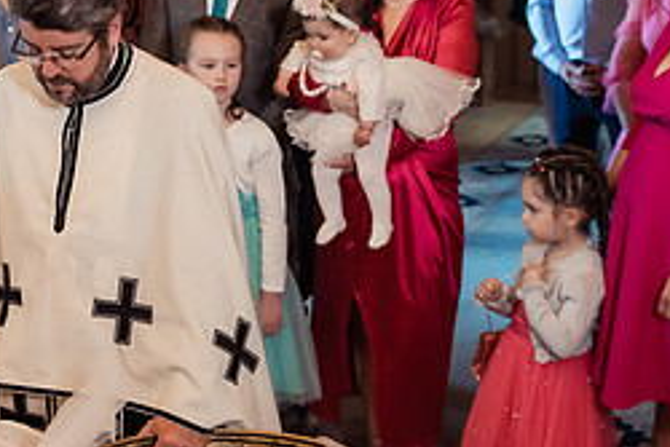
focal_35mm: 88
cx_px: 228
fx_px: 1639
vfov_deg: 15.5
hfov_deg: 23.0
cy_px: 132
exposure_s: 1/125
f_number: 2.8
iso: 1250
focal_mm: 38
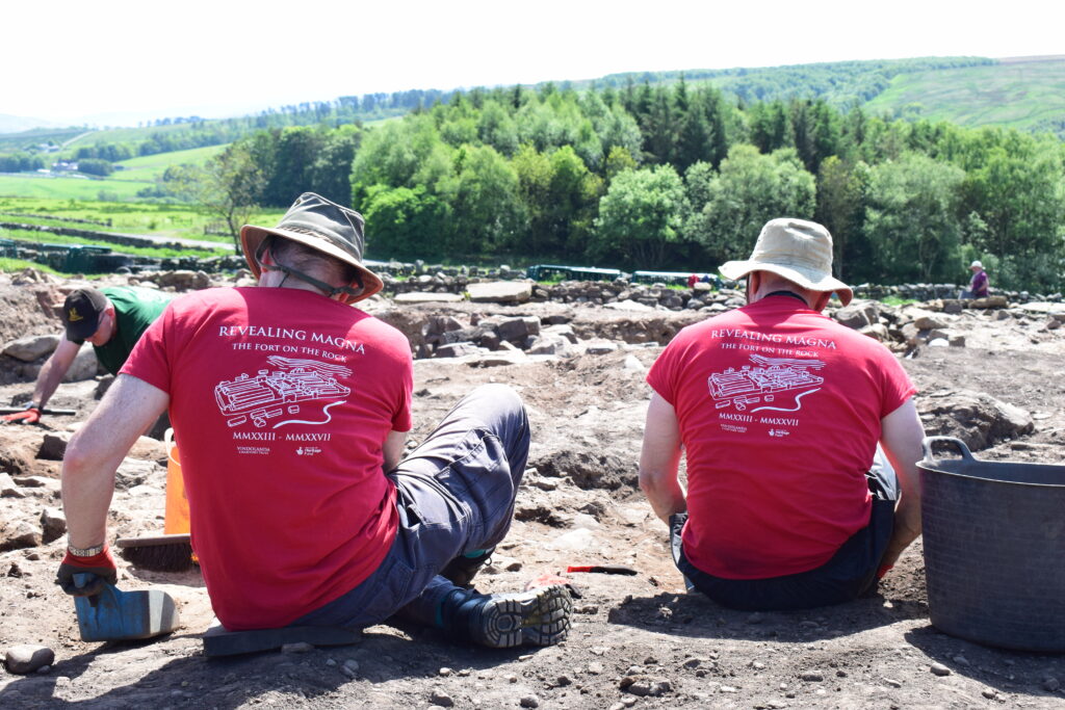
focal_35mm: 52
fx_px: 1553
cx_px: 532
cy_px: 355
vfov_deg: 25.8
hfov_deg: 37.8
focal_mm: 35
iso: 400
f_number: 10
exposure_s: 1/250
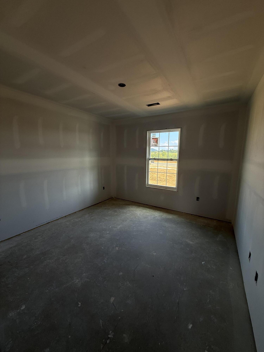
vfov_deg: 102.1
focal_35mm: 14
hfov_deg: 85.7
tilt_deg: -9.7
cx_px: 132
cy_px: 176
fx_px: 142
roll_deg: -0.3
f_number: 2.2
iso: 64
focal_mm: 2.22
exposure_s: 1/111
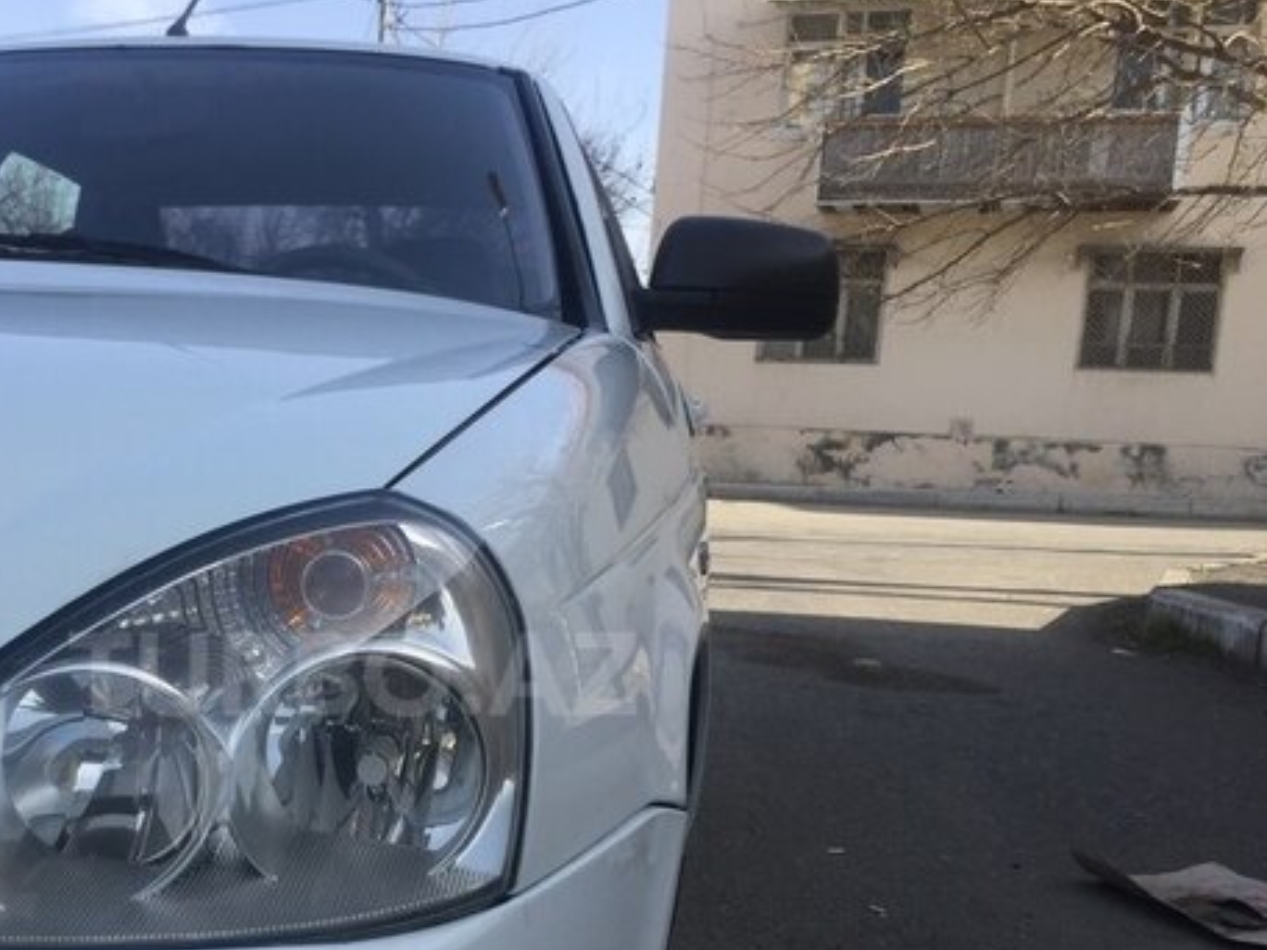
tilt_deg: -9.8
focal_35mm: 42
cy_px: 674
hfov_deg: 43.7
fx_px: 1537
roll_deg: -2.6
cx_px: 353
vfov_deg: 33.9
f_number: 2.2
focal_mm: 4.15
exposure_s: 1/920
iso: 32
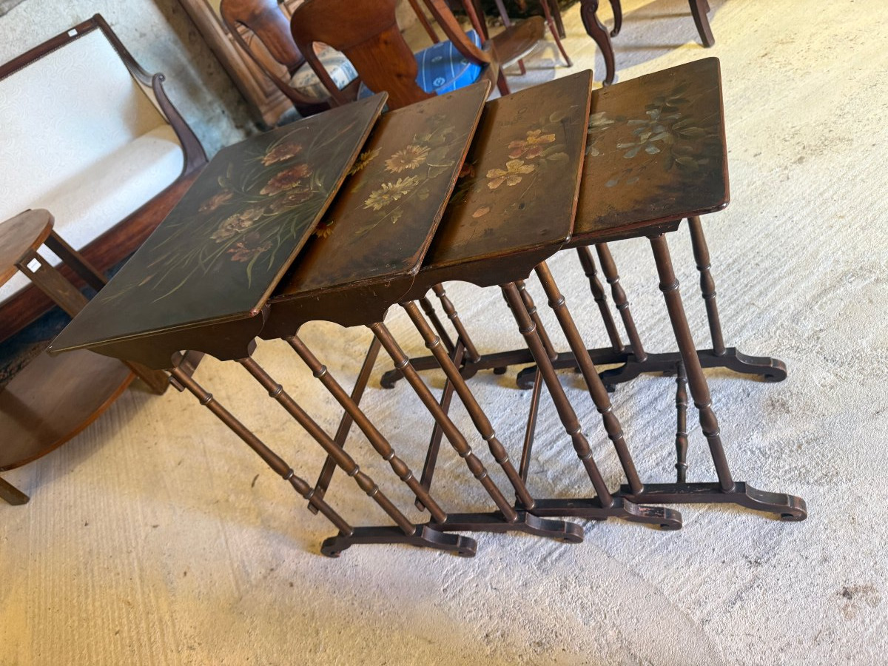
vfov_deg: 56.8
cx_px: 444
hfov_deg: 71.6
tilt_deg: -36.9
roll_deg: +30.9
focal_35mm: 24
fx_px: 616
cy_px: 333
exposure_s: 1/50
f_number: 1.78
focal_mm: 6.76
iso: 200
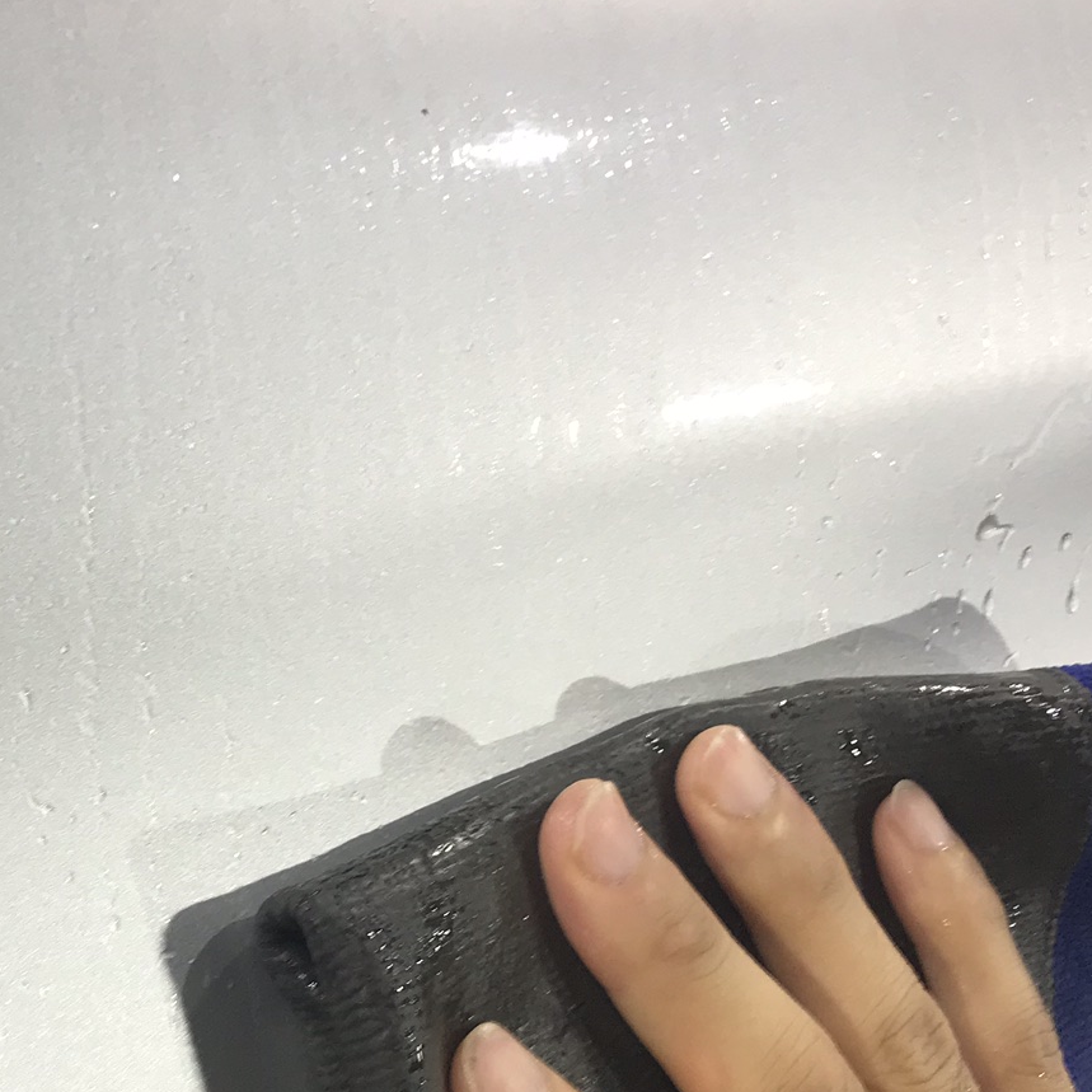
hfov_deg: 28.0
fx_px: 2106
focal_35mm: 59
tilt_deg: -13.8
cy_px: 945
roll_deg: -0.9
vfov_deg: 28.2
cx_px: 119
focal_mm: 3.99
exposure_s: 1/60
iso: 25
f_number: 1.8
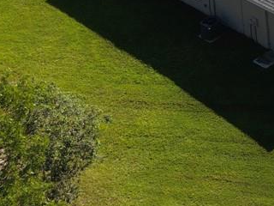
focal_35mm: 120
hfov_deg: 14.5
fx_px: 950
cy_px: -221
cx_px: 483
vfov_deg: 11.1
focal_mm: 6.72
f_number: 1.7
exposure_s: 1/120
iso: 100
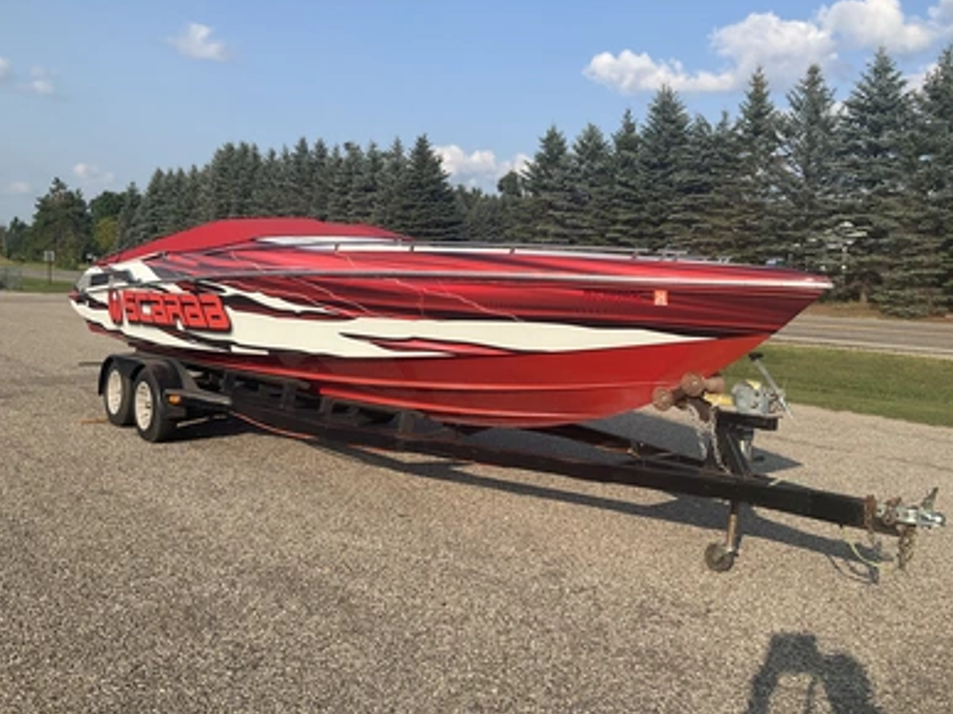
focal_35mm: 30
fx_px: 826
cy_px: 355
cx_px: 483
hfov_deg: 60.0
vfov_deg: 46.8
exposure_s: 1/1577
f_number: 1.8
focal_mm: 3
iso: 25
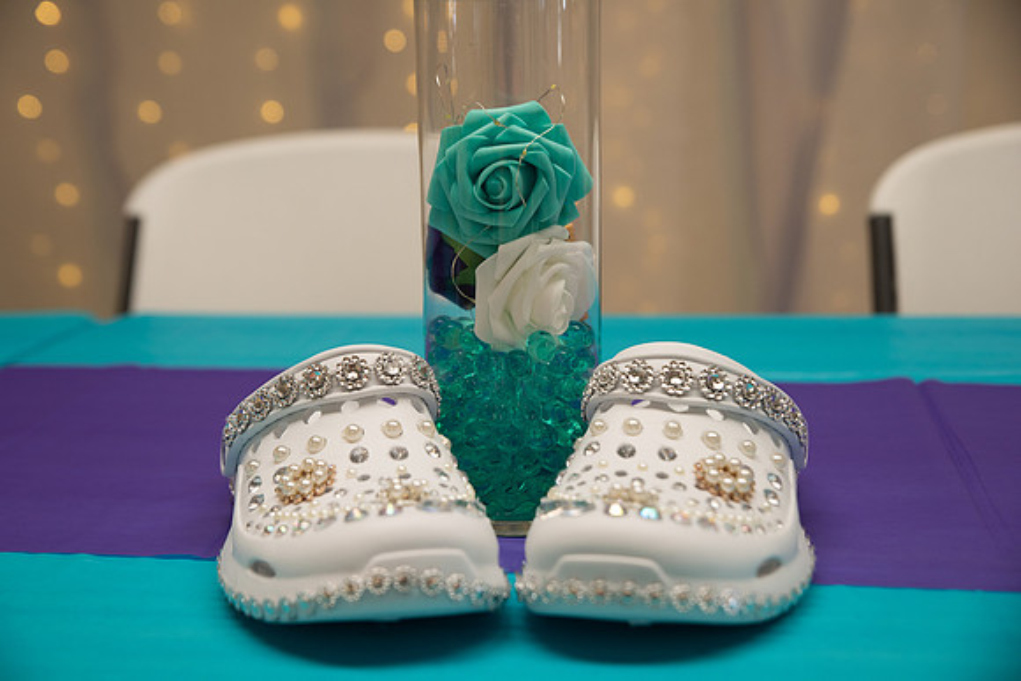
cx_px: 510
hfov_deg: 36.2
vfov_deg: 24.6
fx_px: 1560
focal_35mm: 55
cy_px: 340
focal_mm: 55
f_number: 4
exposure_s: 1/125
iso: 250
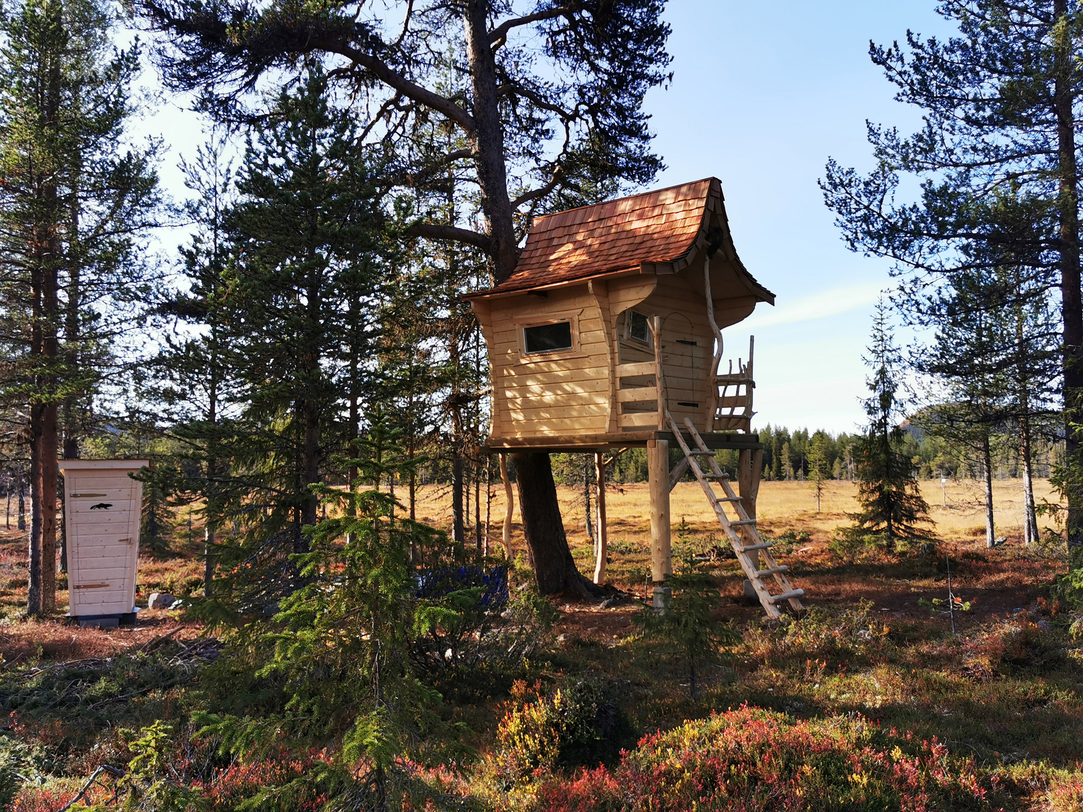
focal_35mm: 32
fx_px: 1001
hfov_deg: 56.8
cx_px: 542
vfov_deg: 44.2
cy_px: 406
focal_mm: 5.56
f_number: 1.6
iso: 50
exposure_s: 1/1585
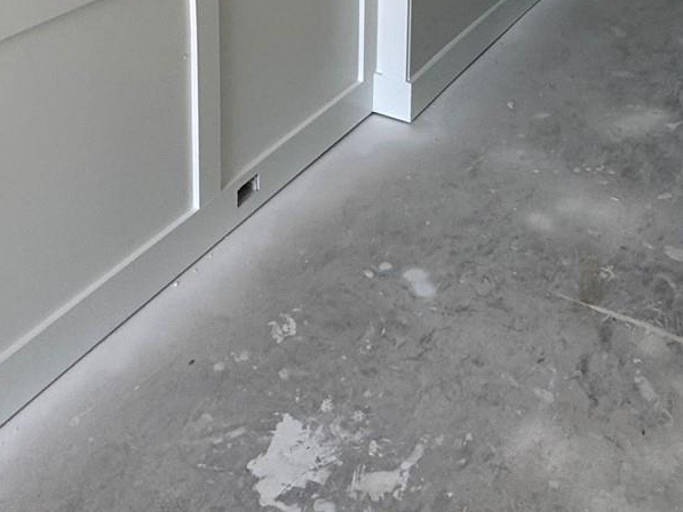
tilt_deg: -7.5
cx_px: 360
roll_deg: -1.9
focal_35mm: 48
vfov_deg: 25.5
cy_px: -176
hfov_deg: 39.6
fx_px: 947
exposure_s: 1/99
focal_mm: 2.22
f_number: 2.2
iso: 64
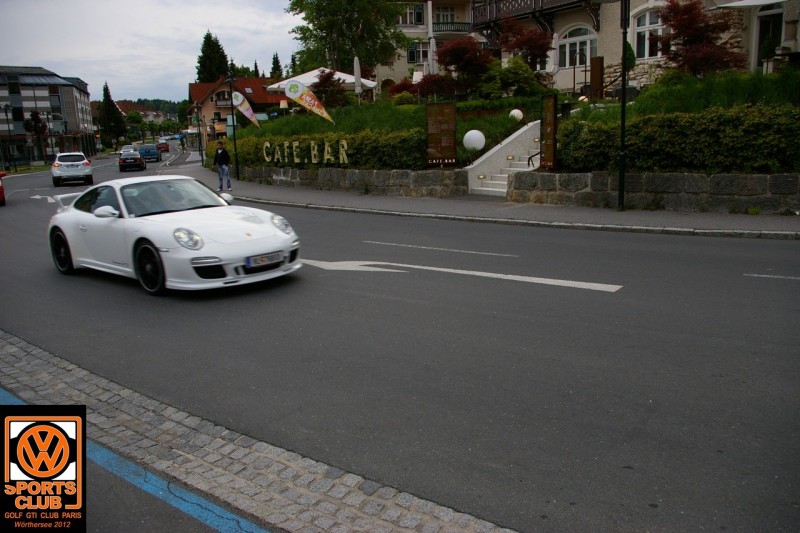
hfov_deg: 67.4
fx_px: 600
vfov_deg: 47.9
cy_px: 266
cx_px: 400
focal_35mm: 27
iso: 200
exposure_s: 1/125
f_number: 6.7
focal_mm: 18
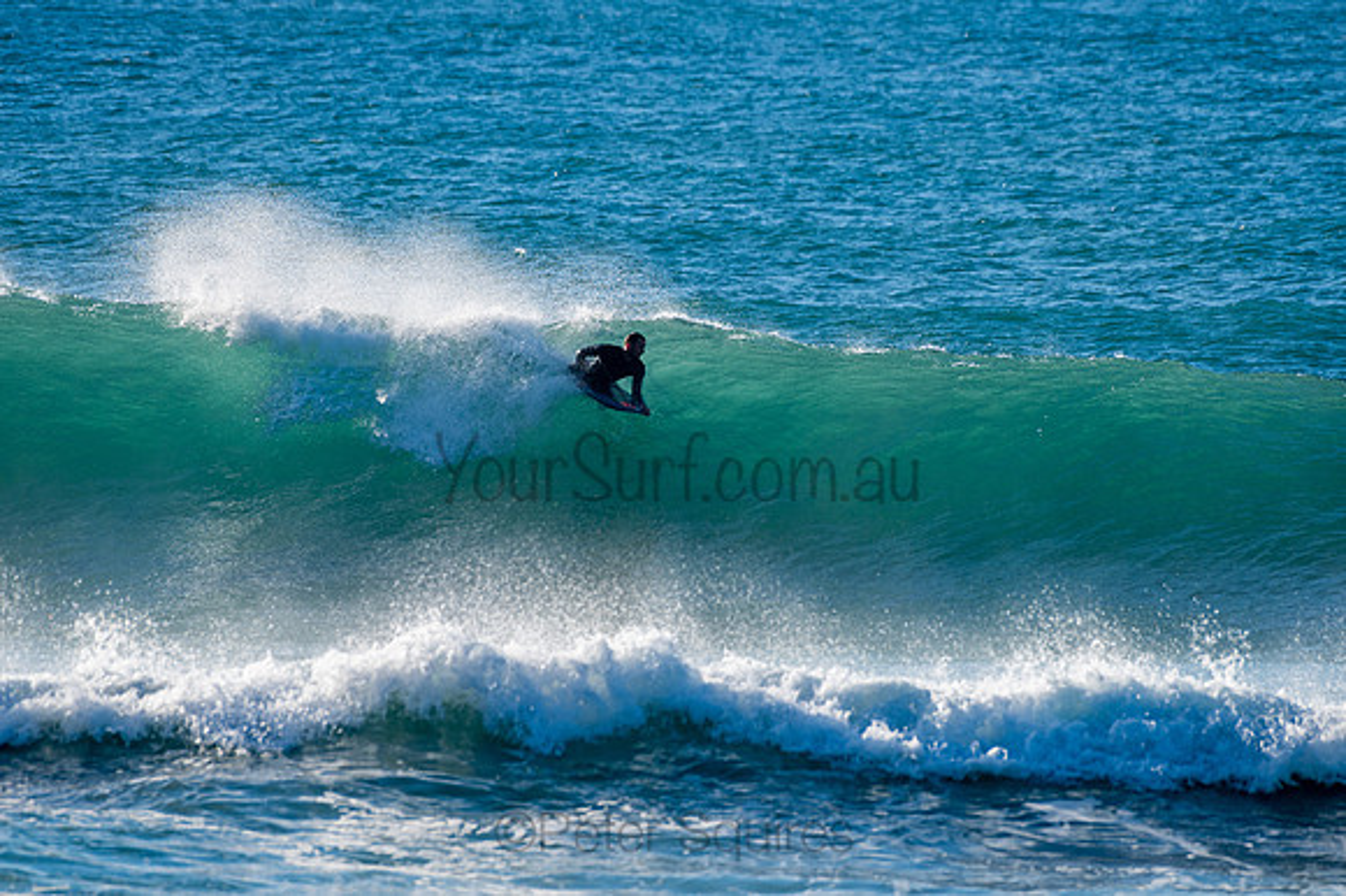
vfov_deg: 2.2
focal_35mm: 613
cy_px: 448
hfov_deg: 3.4
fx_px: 22896
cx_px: 673
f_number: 8
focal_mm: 500
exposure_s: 1/320
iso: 64
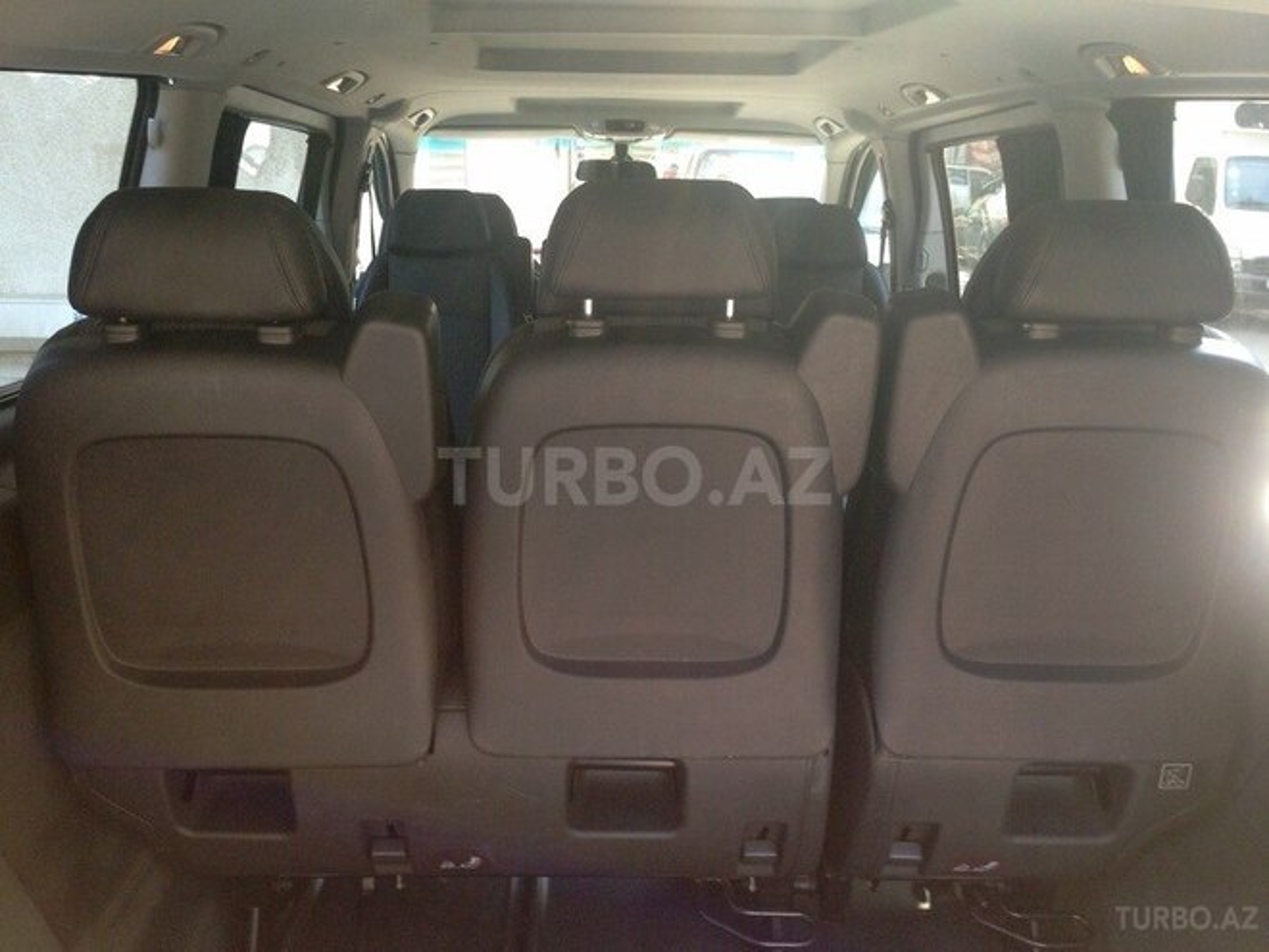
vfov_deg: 42.9
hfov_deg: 55.4
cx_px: 634
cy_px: 476
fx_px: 1210
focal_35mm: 33
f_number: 2.4
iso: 64
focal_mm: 4.12
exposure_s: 1/60
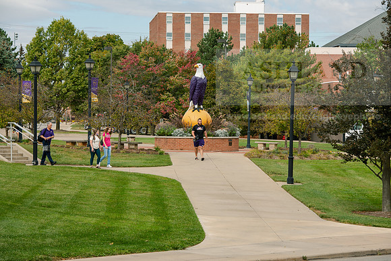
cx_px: 196
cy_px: 130
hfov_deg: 16.4
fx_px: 1358
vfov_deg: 11.0
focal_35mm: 125
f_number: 8
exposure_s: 1/400
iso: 250
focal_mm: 125
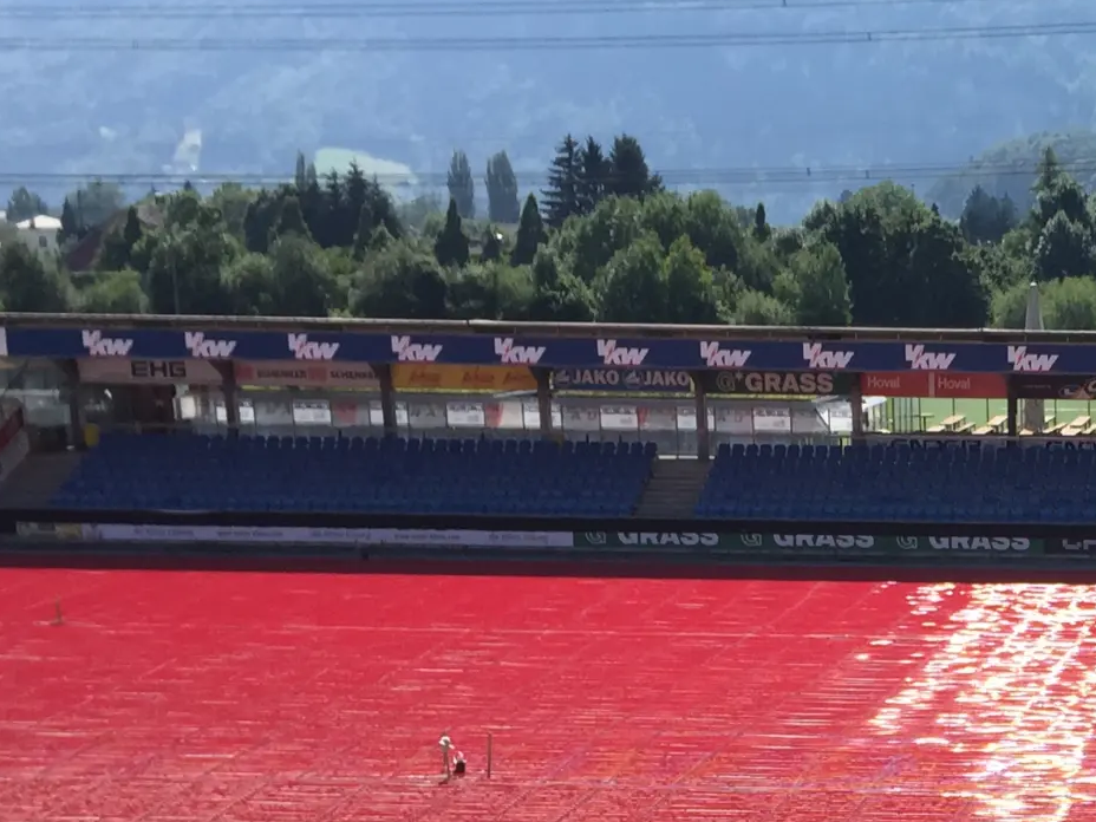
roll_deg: -2.0
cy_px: 922
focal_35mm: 80
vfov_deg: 17.7
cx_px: 1289
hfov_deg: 22.6
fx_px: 2533
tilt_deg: -15.4
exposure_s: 1/1522
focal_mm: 4.15
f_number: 2.2
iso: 32
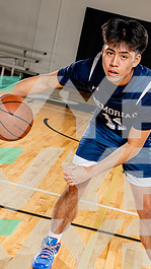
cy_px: 180
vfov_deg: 28.8
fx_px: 520
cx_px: 112
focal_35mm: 73
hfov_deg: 16.4
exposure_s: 1/250
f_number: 5.6
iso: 200
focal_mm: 41
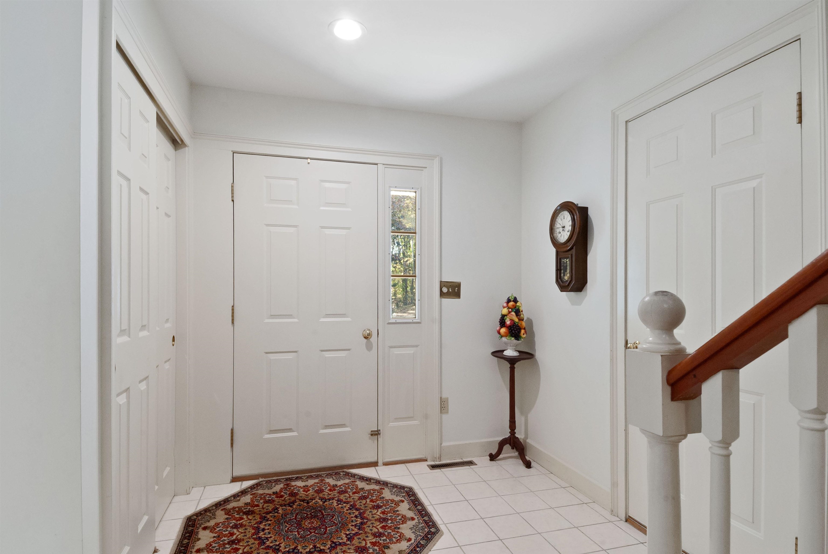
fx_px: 414
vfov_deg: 67.5
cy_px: 277
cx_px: 414
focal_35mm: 18
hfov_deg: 89.9
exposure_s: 1/1.67
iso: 200
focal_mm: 12
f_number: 14
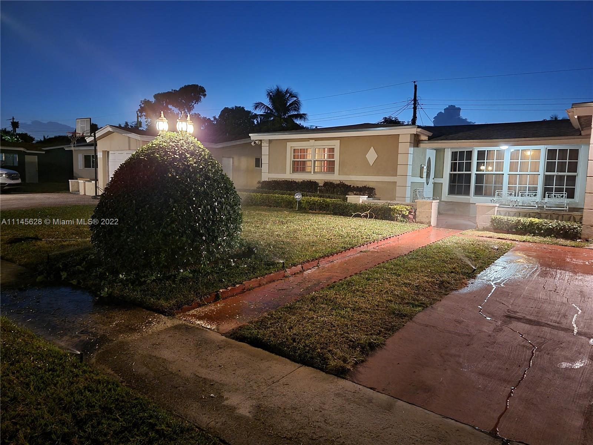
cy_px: 222
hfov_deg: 71.6
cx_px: 296
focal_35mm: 24
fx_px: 411
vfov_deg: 56.8
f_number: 1.8
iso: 800
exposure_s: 1/10
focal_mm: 6.7
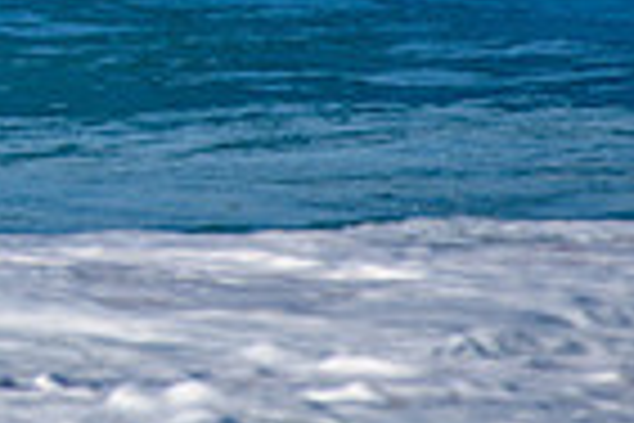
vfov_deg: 0.7
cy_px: -268
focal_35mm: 2055
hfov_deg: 1.0
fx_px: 36188
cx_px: -607
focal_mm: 500
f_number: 5.6
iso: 125
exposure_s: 1/1600
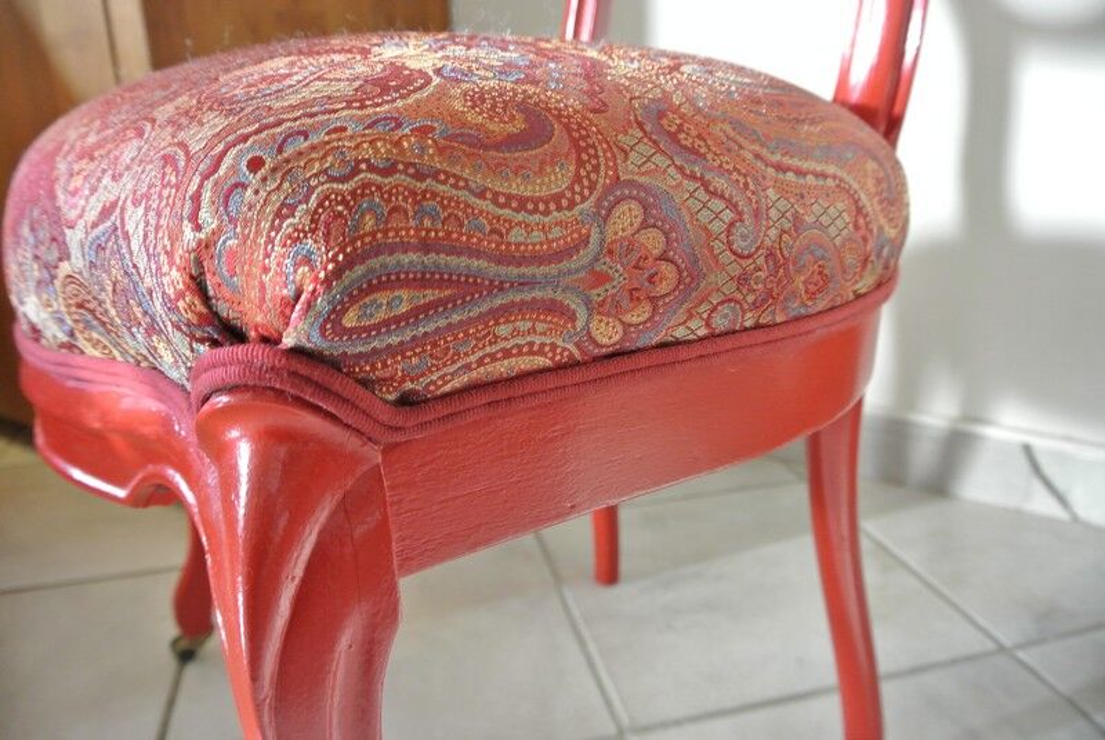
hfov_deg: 67.3
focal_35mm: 27
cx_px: 552
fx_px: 830
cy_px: 370
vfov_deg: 48.1
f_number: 3.5
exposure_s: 1/25
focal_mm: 10
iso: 800
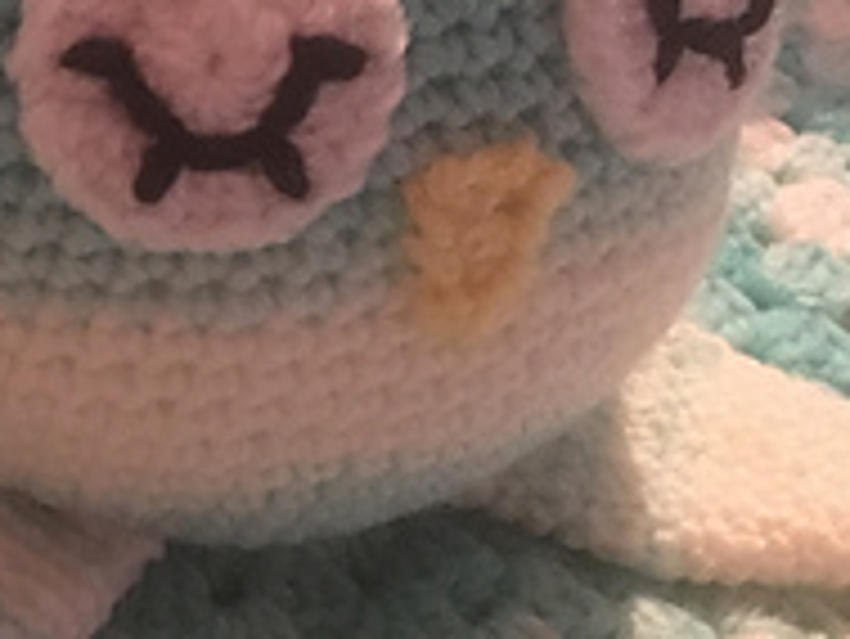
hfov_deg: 18.9
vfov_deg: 15.0
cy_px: 148
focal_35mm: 98
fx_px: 2408
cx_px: -175
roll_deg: -5.7
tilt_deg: -36.4
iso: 320
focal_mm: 4.15
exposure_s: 1/15
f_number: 2.2
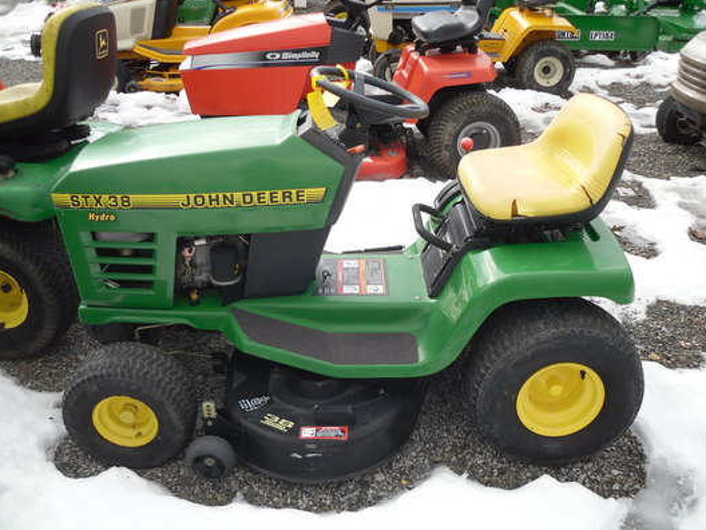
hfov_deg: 52.6
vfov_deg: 40.7
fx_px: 714
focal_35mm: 35
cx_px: 356
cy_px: 258
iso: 80
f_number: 8.1
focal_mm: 6
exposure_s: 1/66
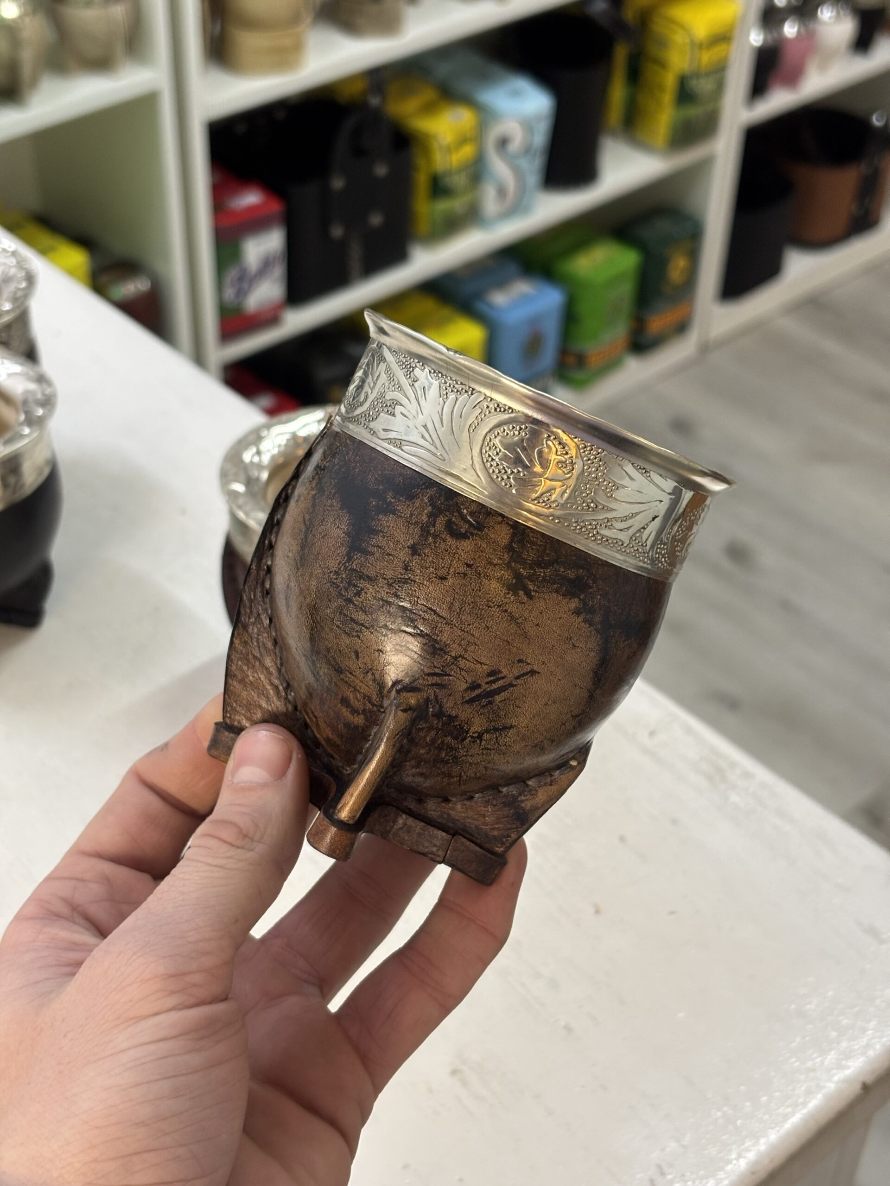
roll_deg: -3.0
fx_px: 1783
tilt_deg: -38.4
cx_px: 445
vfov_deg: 36.8
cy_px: 593
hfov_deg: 28.0
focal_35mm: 52
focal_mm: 5.96
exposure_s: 1/50
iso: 125
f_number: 1.6
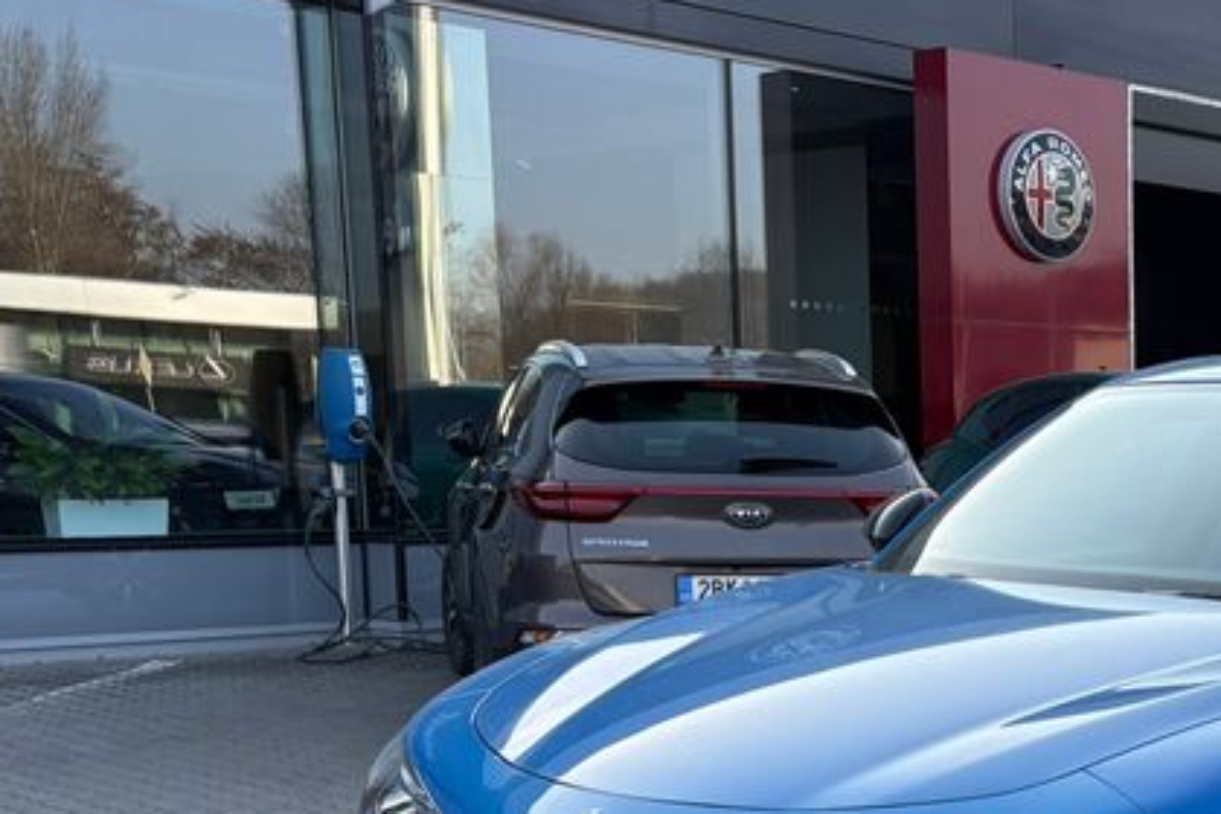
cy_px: 808
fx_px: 2238
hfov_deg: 28.3
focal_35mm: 66
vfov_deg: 20.0
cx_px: 1279
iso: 64
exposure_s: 1/764
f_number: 1.6
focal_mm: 5.96
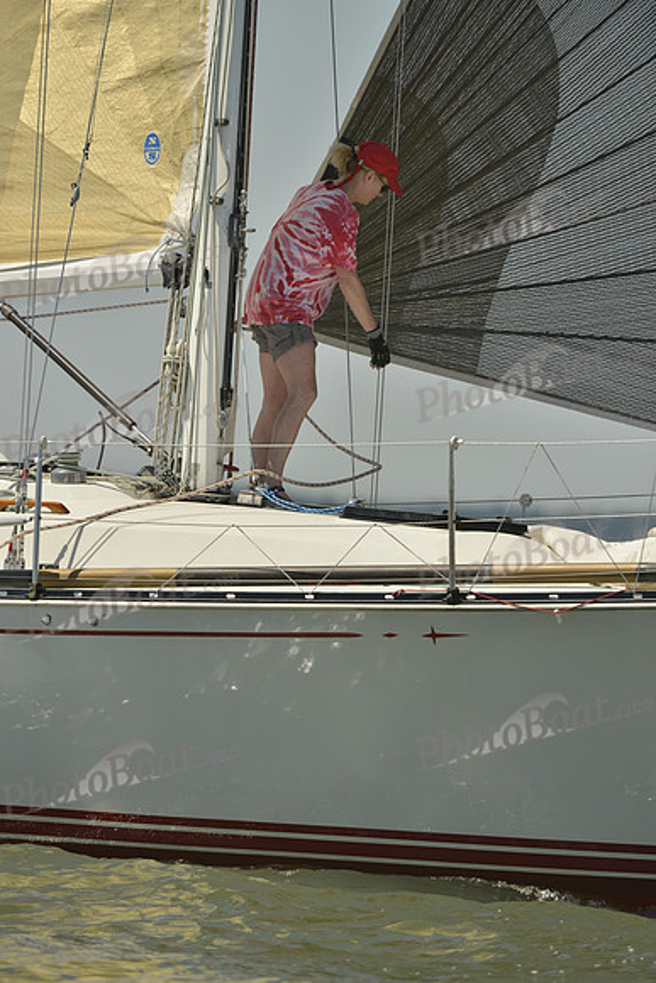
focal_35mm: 400
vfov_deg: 5.2
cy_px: 492
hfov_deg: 3.4
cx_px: 328
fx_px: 10926
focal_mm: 400
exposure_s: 1/1600
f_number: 5.6
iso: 200
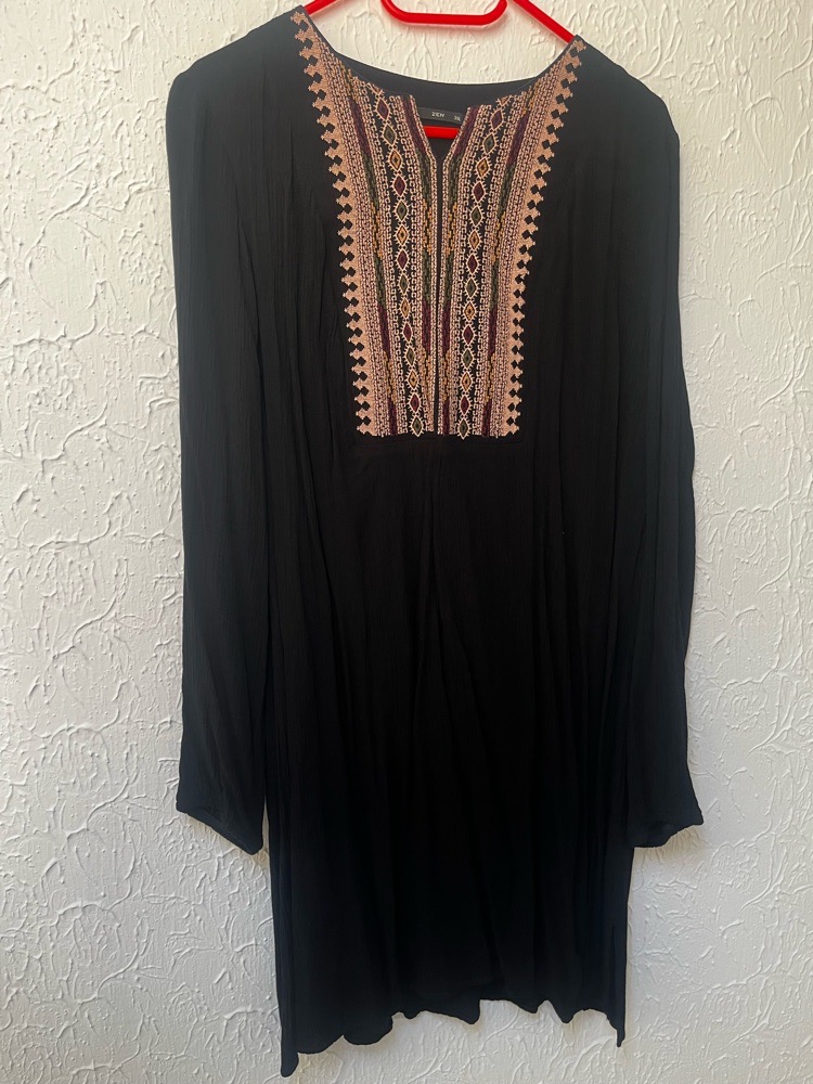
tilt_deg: -10.0
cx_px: 406
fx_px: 814
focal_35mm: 26
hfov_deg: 53.1
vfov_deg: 67.3
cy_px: 542
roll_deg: +1.0
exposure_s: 1/92
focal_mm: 5.1
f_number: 1.6
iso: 125
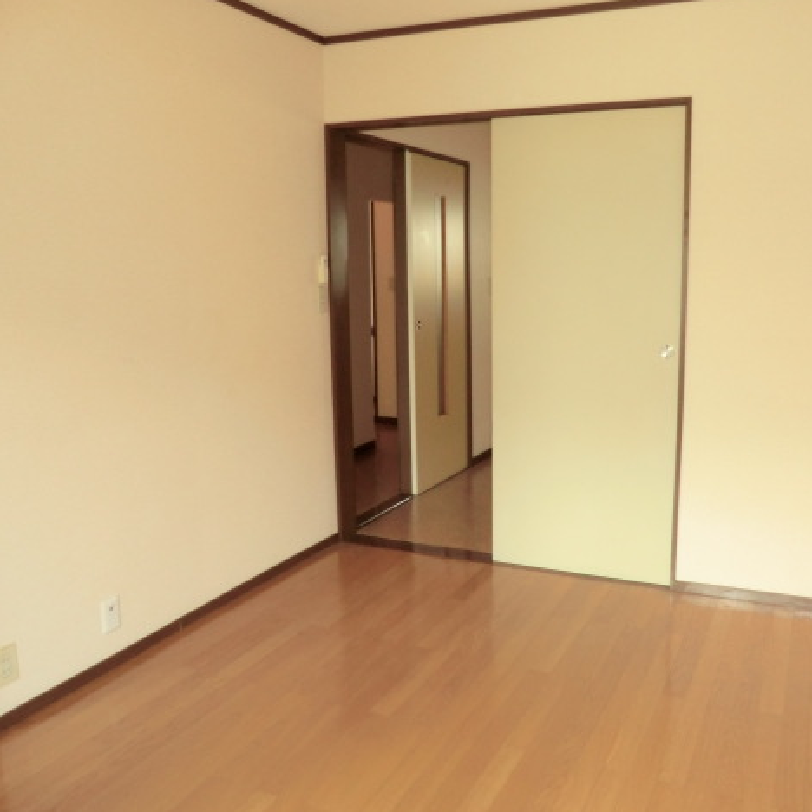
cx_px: 498
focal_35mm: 29
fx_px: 770
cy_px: 399
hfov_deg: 55.1
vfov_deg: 55.6
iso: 250
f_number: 3.2
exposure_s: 1/60
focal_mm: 4.3
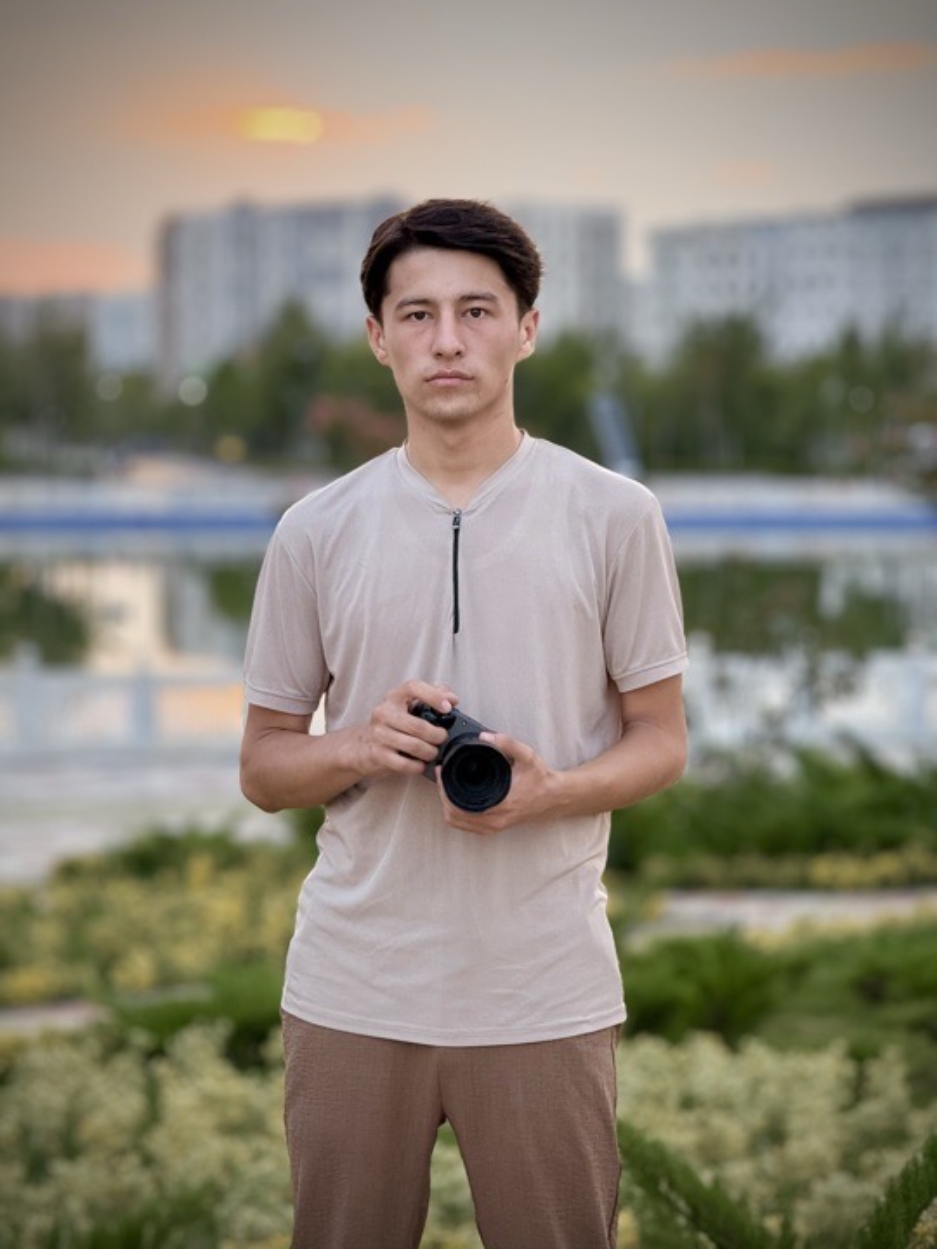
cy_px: 624
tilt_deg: -1.9
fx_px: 4331
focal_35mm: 120
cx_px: 468
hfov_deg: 12.3
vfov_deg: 16.4
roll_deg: +0.2
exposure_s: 1/99
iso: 125
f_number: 2.8
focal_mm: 15.66
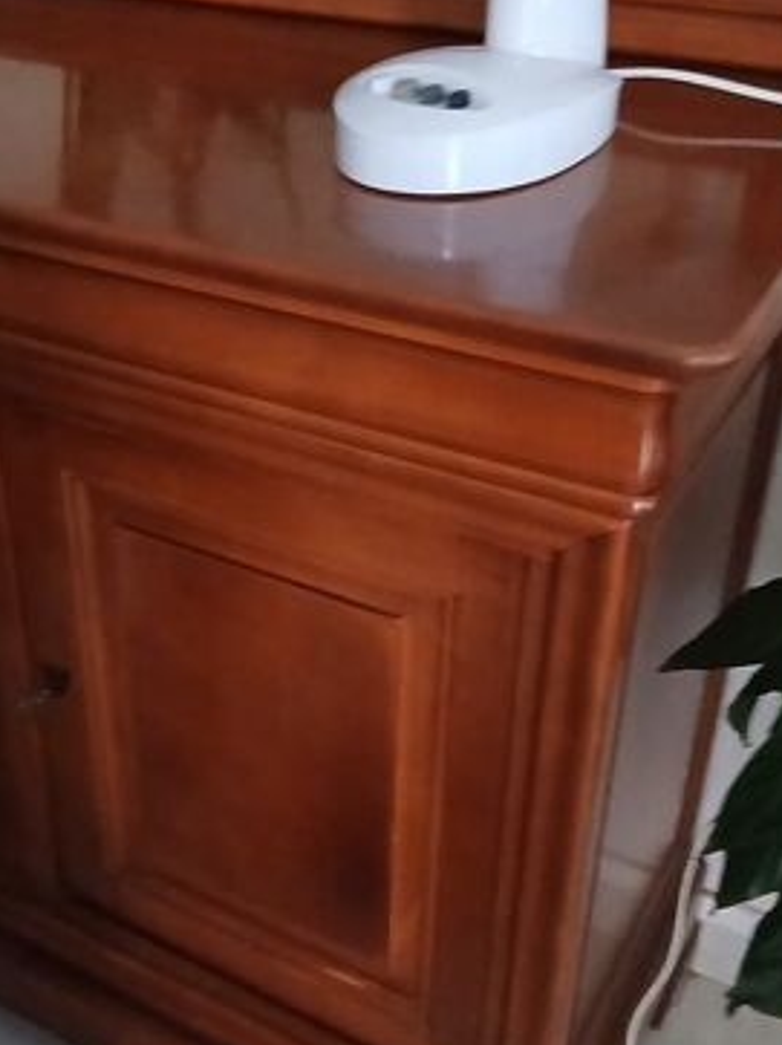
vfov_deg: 41.3
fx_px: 1387
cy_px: 522
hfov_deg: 31.1
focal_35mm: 46
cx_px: 222
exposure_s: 1/16.7
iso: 2000
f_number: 1.8
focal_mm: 3.98
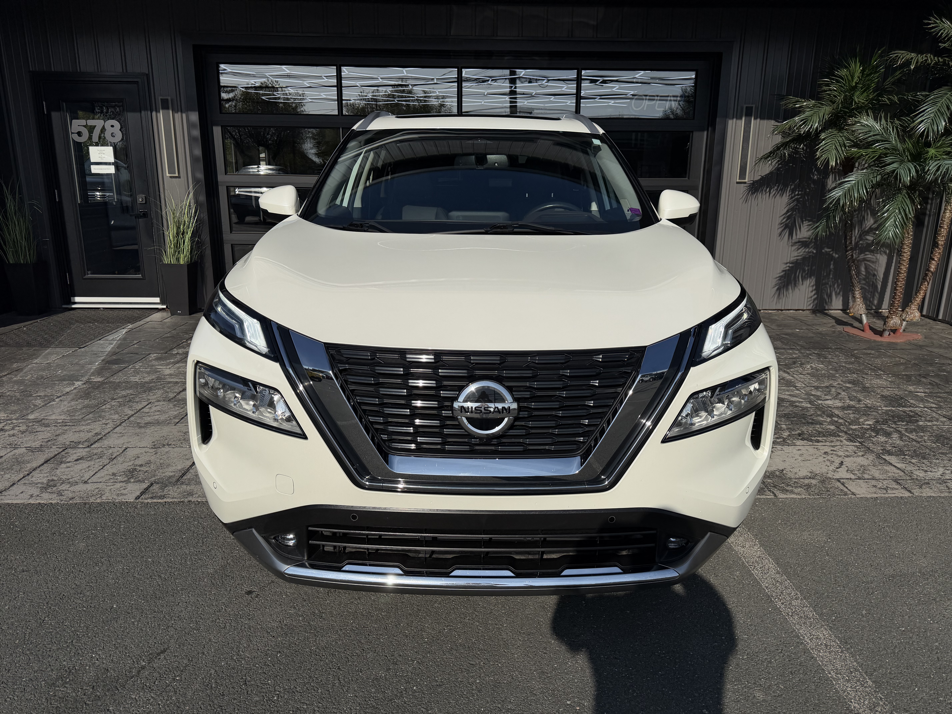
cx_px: 476
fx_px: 660
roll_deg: -0.6
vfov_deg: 56.8
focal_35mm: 24
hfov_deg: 71.6
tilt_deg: -13.8
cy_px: 357
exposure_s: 1/17544
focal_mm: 6.76
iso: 100
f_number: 1.78
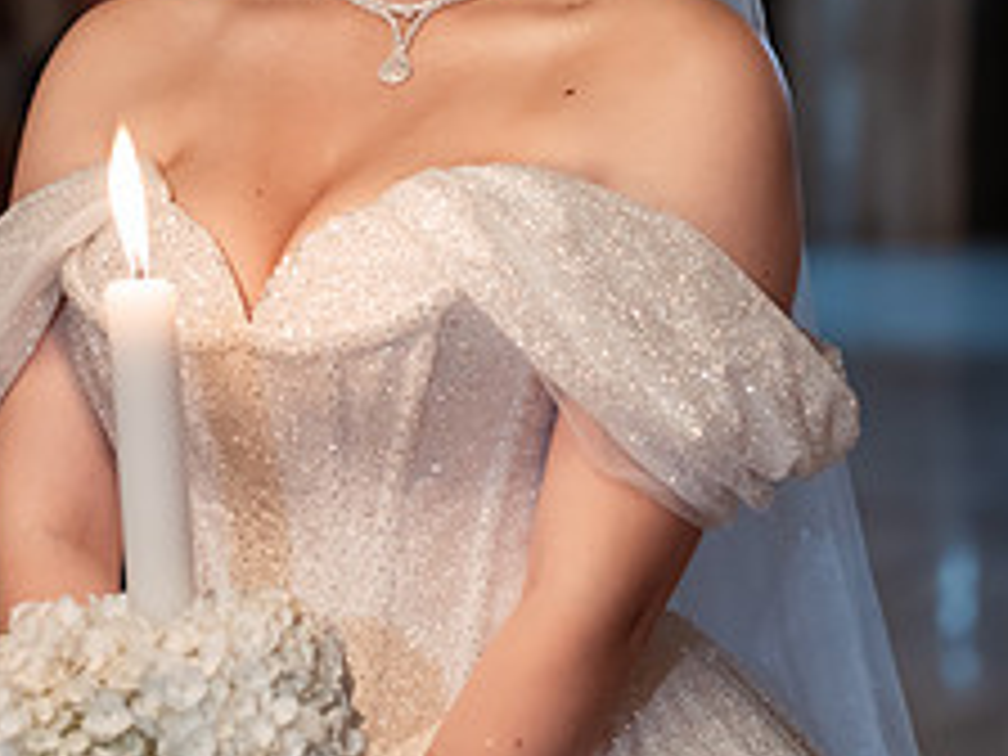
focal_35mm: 174
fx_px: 5067
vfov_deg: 8.5
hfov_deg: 11.4
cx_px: 369
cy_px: 9
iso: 3200
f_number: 3.5
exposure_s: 1/250
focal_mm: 90
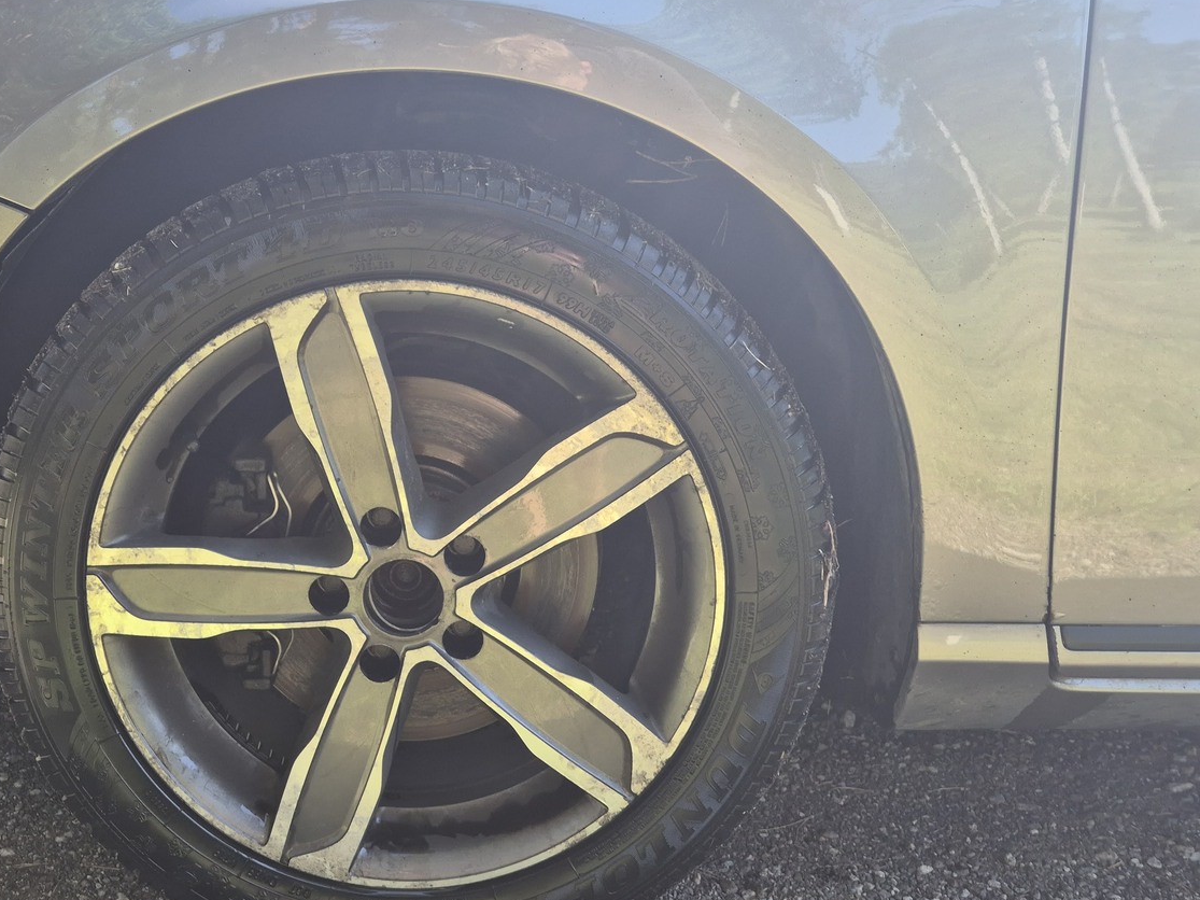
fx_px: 1144
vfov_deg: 42.9
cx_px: 425
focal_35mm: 33
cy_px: 442
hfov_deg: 54.5
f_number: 1.8
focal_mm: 5.4
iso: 32
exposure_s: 1/180
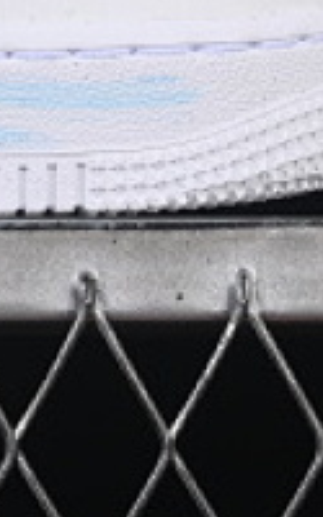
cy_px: -362
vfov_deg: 5.0
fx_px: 5803
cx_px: -501
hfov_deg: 3.1
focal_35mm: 412
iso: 160
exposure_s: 1/80
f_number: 8
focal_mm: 50
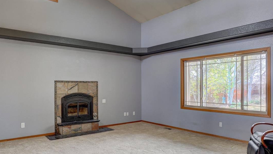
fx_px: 181
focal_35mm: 25
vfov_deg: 45.9
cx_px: 136
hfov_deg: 74.1
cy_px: 85
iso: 400
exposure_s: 1/10
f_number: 8
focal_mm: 16
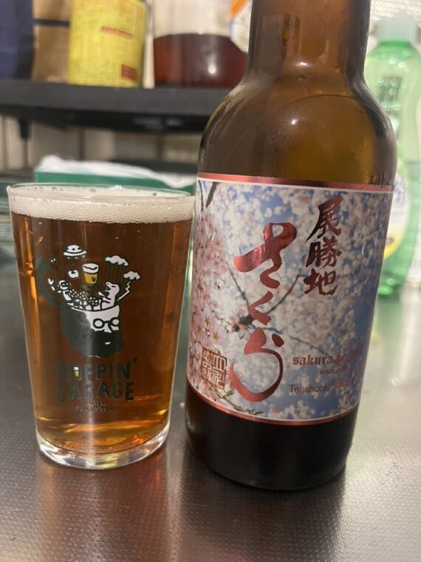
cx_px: 210
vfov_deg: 67.3
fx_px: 422
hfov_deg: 53.1
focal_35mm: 26
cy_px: 281
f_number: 1.6
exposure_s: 1/30
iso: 500
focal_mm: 5.1
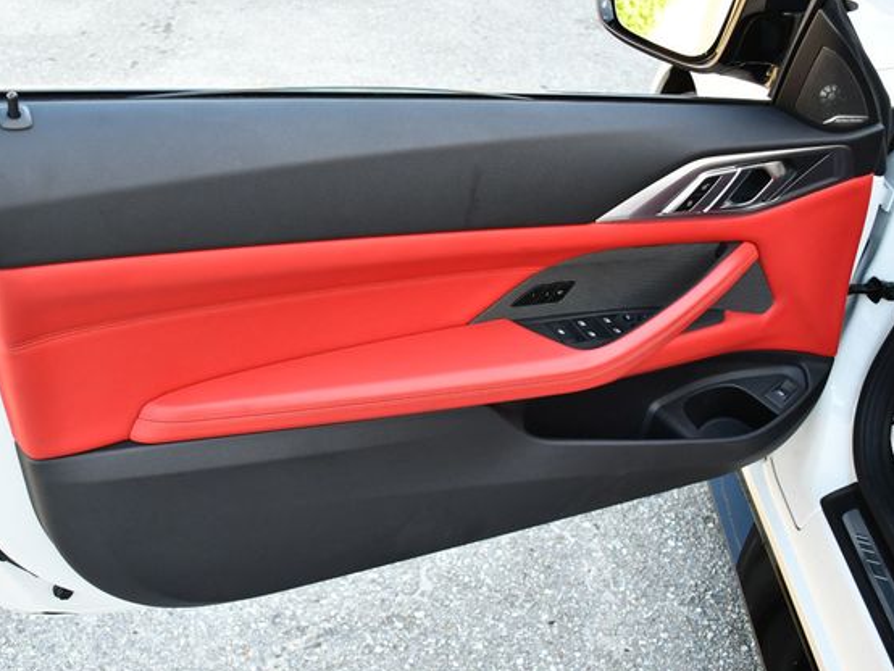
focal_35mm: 40
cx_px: 384
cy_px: 340
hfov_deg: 46.6
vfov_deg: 36.0
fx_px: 1033
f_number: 3.5
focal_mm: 18
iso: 450
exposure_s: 1/250
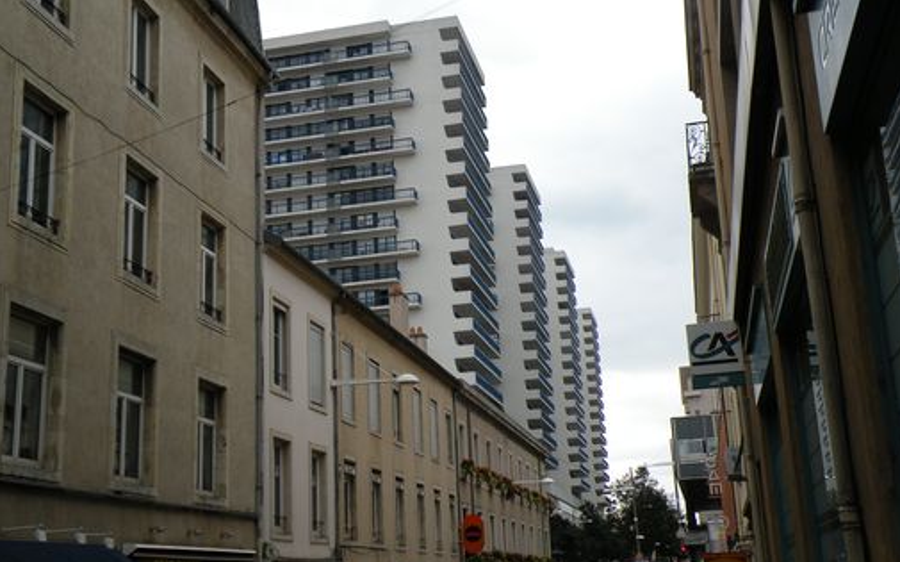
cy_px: 311
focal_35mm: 45
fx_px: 1103
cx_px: 451
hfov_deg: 44.4
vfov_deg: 28.5
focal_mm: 7.4
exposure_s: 1/125
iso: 64
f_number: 4
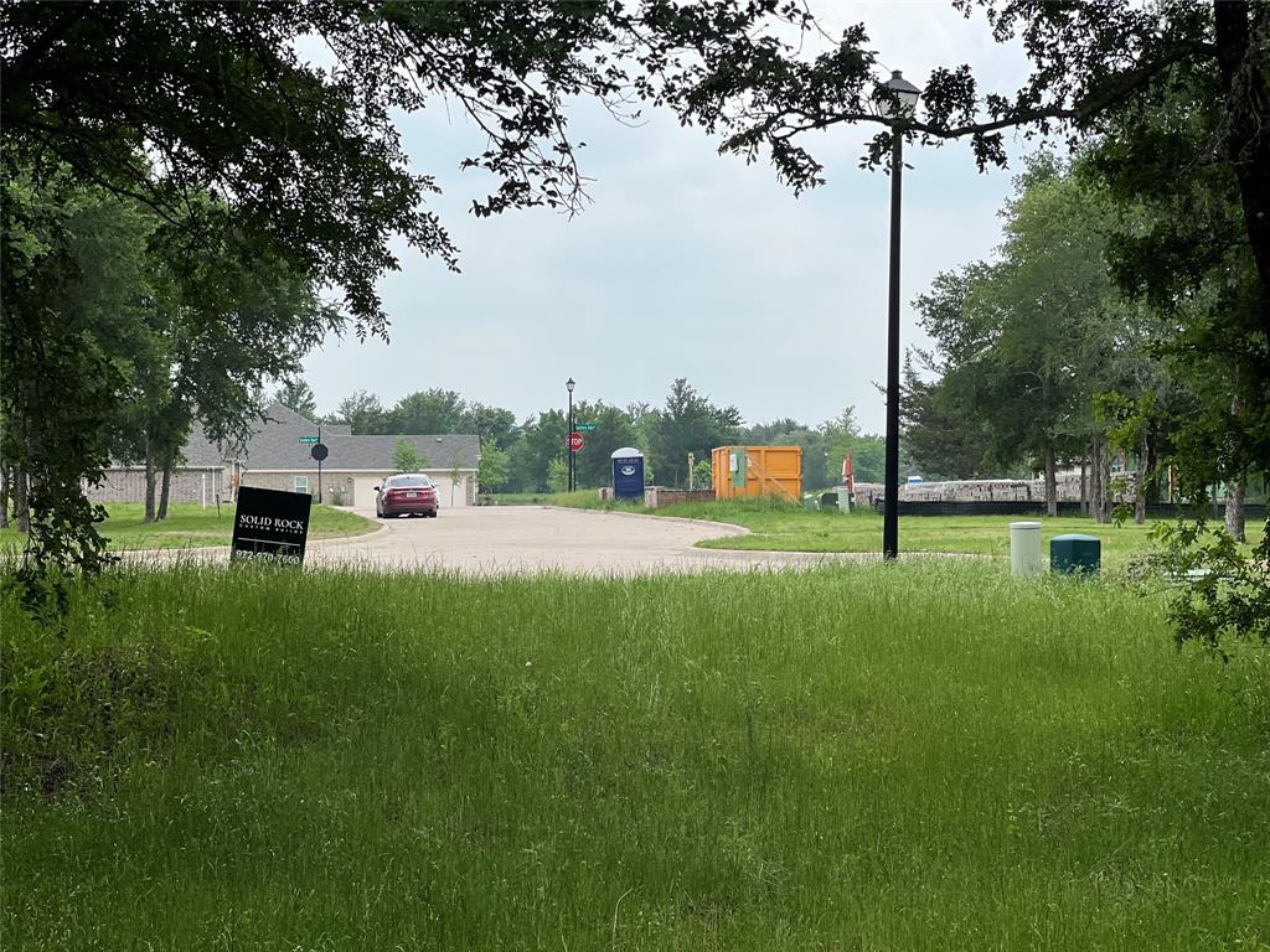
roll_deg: +0.9
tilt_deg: +1.7
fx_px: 2825
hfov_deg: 25.3
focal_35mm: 77
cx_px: 635
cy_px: 476
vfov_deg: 19.1
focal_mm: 9
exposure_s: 1/742
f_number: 2.8
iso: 32
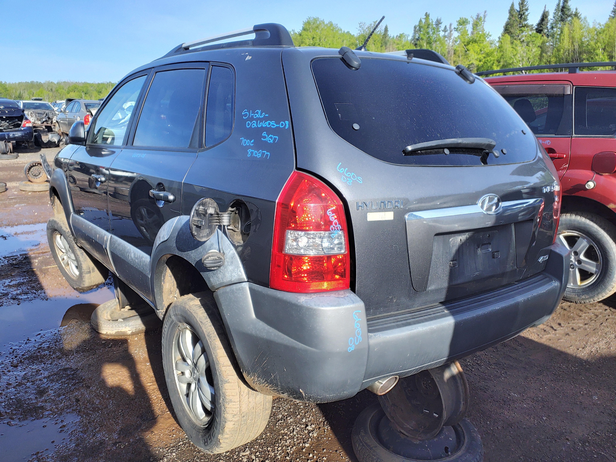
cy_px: 231
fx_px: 463
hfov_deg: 67.3
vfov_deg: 53.1
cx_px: 308
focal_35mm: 26
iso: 40
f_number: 1.9
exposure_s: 1/347
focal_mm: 3.58
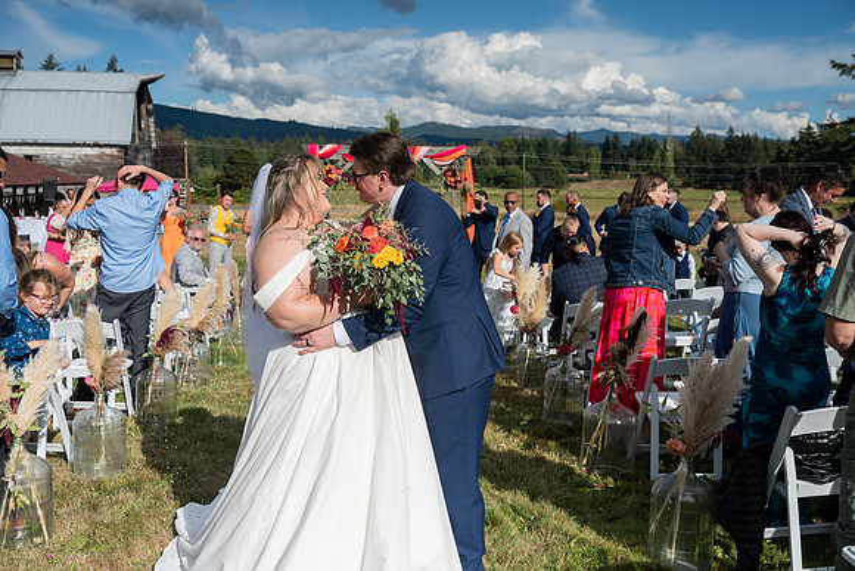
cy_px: 286
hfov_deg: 54.4
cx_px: 428
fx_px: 831
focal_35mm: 35
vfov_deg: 37.9
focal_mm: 35
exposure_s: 1/8000
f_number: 5
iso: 400
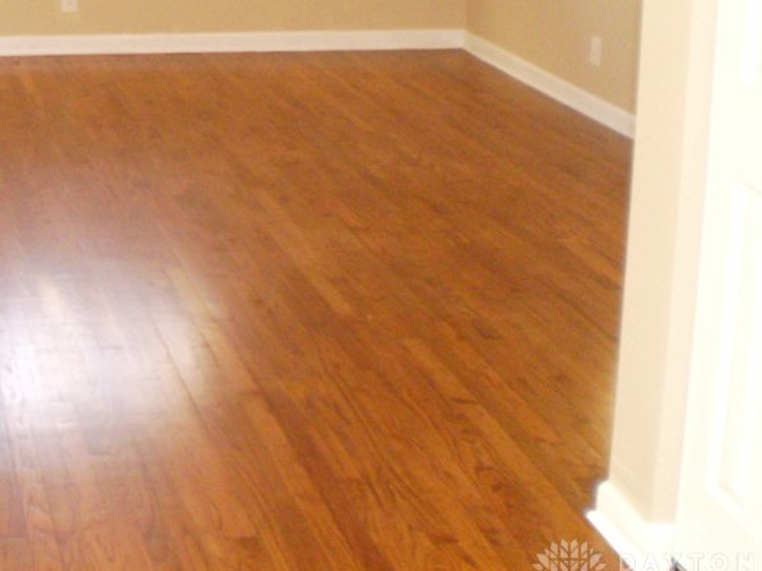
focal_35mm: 71
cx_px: 57
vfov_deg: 20.2
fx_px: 1563
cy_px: 43
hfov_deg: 26.4
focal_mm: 6.3
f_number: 3.1
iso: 640
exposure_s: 1/30
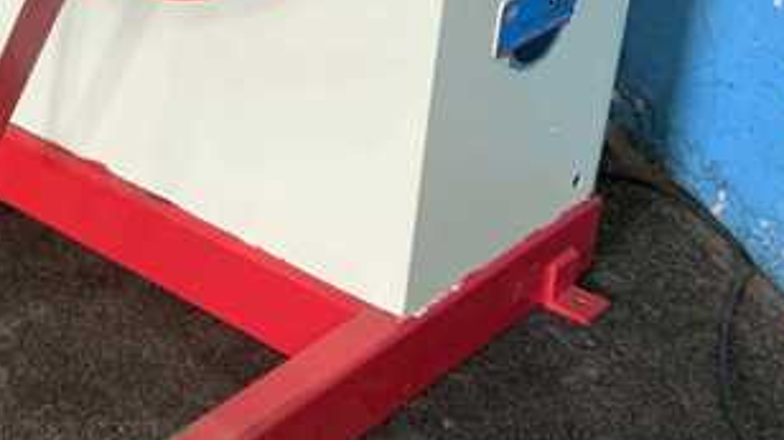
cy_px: -33
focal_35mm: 82
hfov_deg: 24.7
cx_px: 0
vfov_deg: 14.4
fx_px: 1704
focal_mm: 3
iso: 64
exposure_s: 1/60
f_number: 1.8
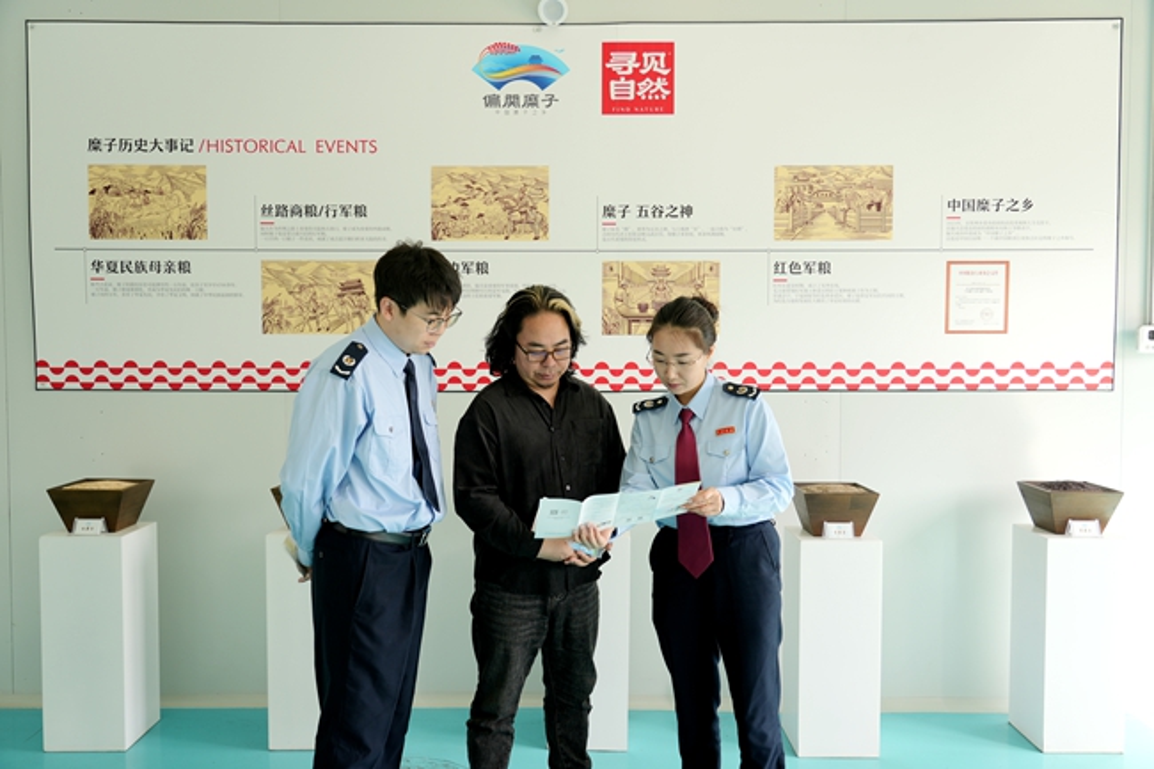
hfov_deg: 63.7
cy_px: 384
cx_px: 577
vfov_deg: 44.9
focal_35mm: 29
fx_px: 929
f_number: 4
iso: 100
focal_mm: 29
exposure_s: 1/30
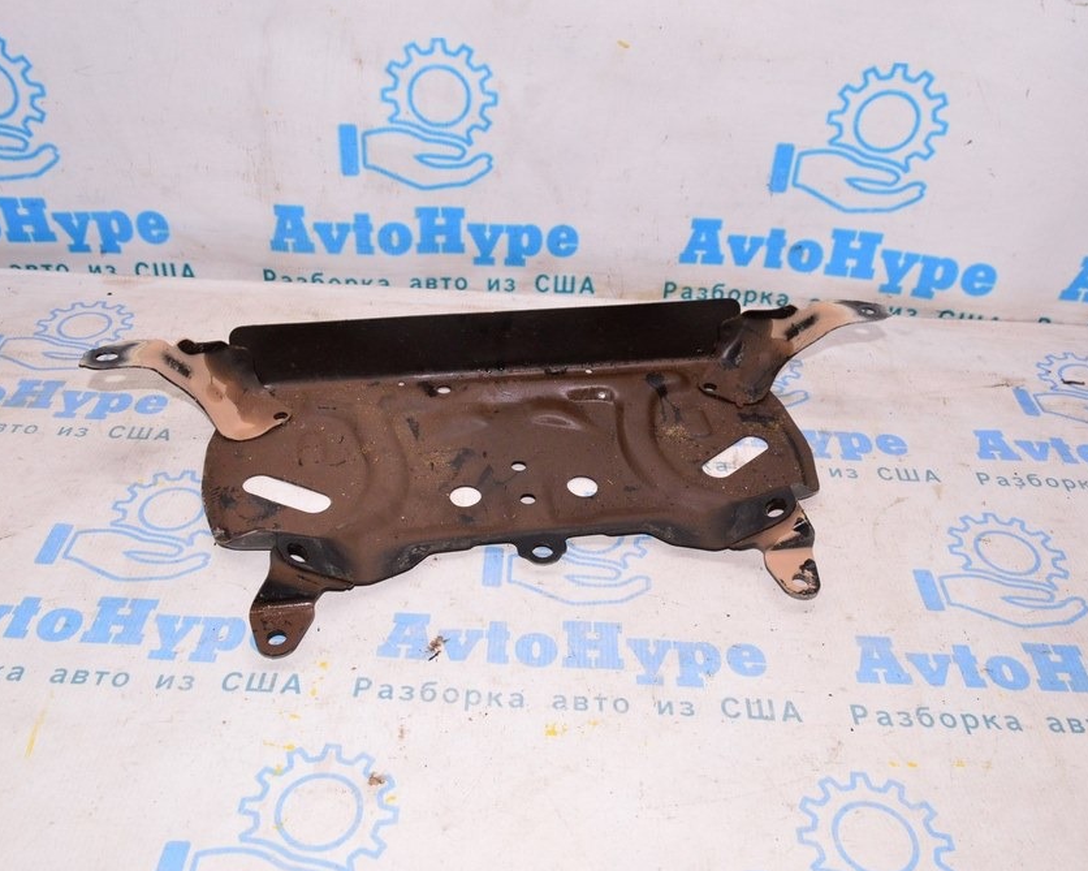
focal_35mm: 31
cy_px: 439
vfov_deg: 47.1
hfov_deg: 57.2
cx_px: 534
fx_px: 998
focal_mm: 18
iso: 1600
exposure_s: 1/160
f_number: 8
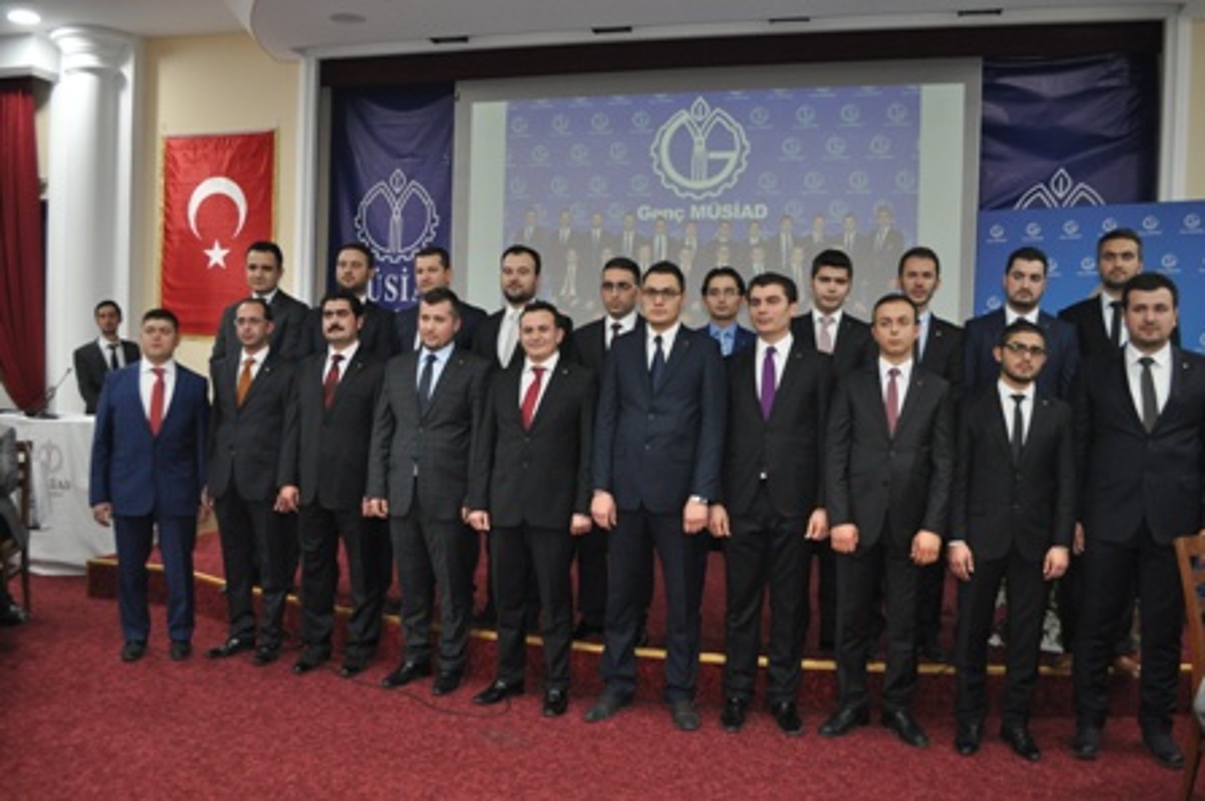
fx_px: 1104
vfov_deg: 39.9
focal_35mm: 33
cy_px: 400
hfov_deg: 57.3
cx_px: 602
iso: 800
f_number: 3.8
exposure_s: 1/60
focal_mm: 22
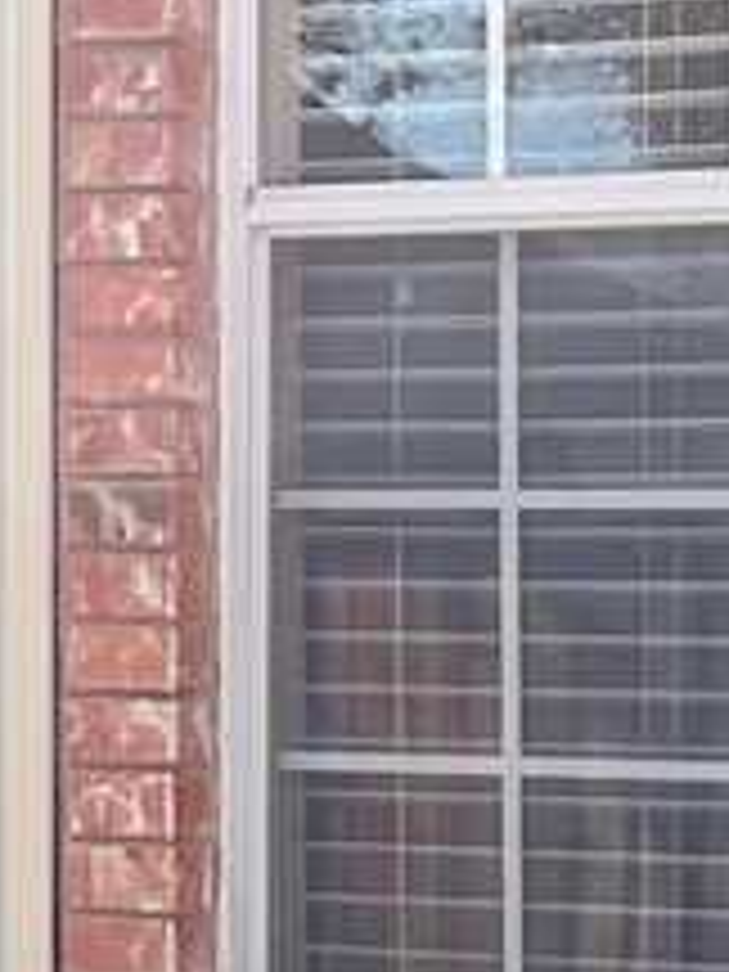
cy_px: 410
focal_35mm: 247
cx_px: -846
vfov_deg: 8.0
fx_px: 6936
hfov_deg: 5.8
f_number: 1.6
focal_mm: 5.1
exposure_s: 1/1200
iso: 32
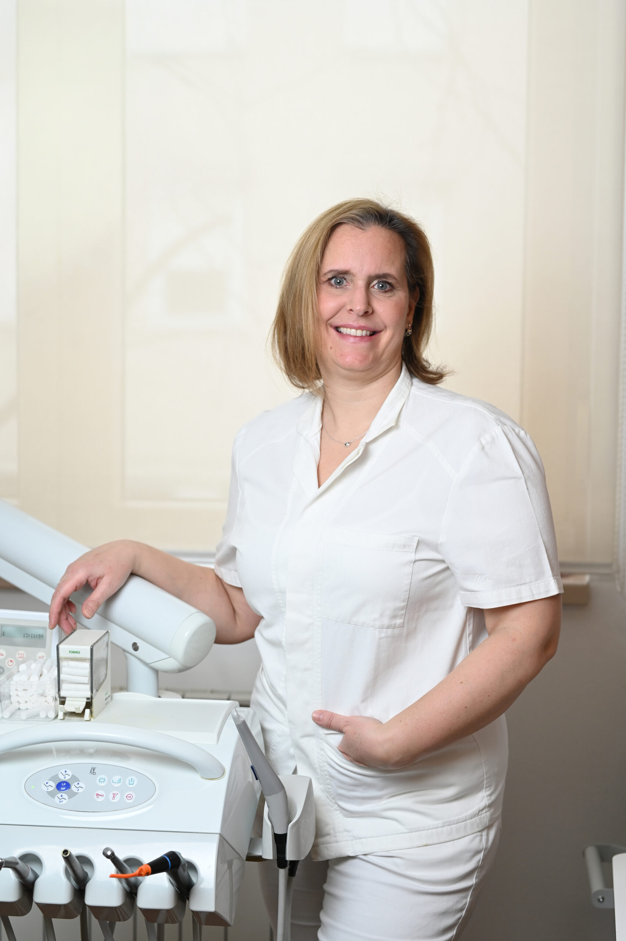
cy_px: 470
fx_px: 2220
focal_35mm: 85
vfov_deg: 23.9
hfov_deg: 16.0
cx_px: 313
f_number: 4
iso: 640
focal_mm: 85
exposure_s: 1/125
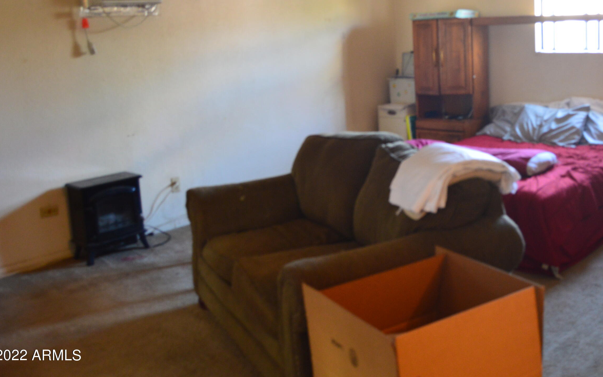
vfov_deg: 34.9
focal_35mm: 36
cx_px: 388
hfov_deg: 53.2
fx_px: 592
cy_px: 117
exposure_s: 1/20
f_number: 3.5
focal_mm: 18
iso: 800
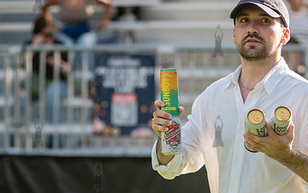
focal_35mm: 306
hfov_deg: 6.9
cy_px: 132
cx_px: 242
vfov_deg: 4.3
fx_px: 2569
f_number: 4
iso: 1000
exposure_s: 1/2000
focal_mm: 145
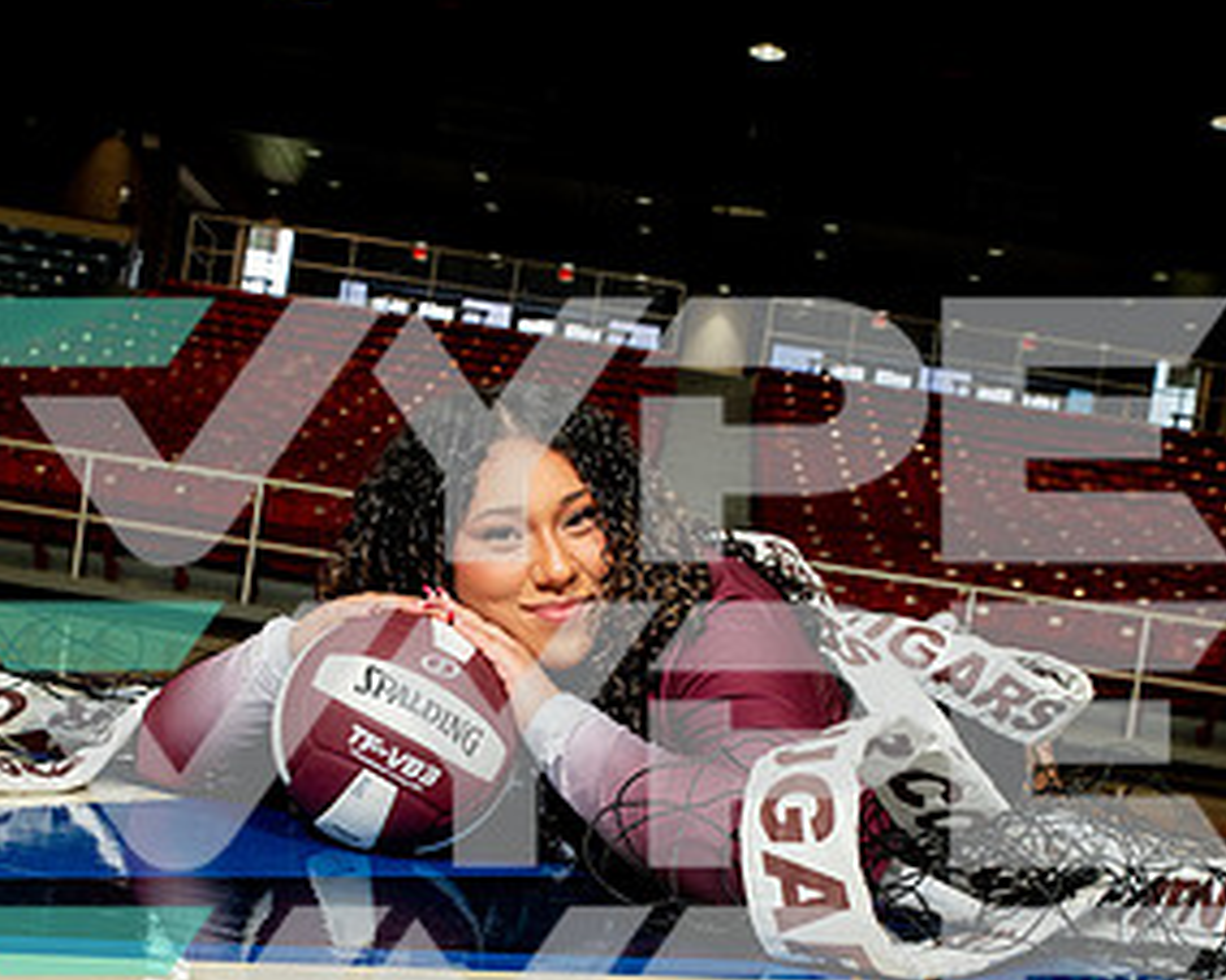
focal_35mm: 52
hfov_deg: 36.0
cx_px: 600
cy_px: 738
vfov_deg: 28.7
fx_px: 1886
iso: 800
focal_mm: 35
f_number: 7.1
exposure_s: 1/200
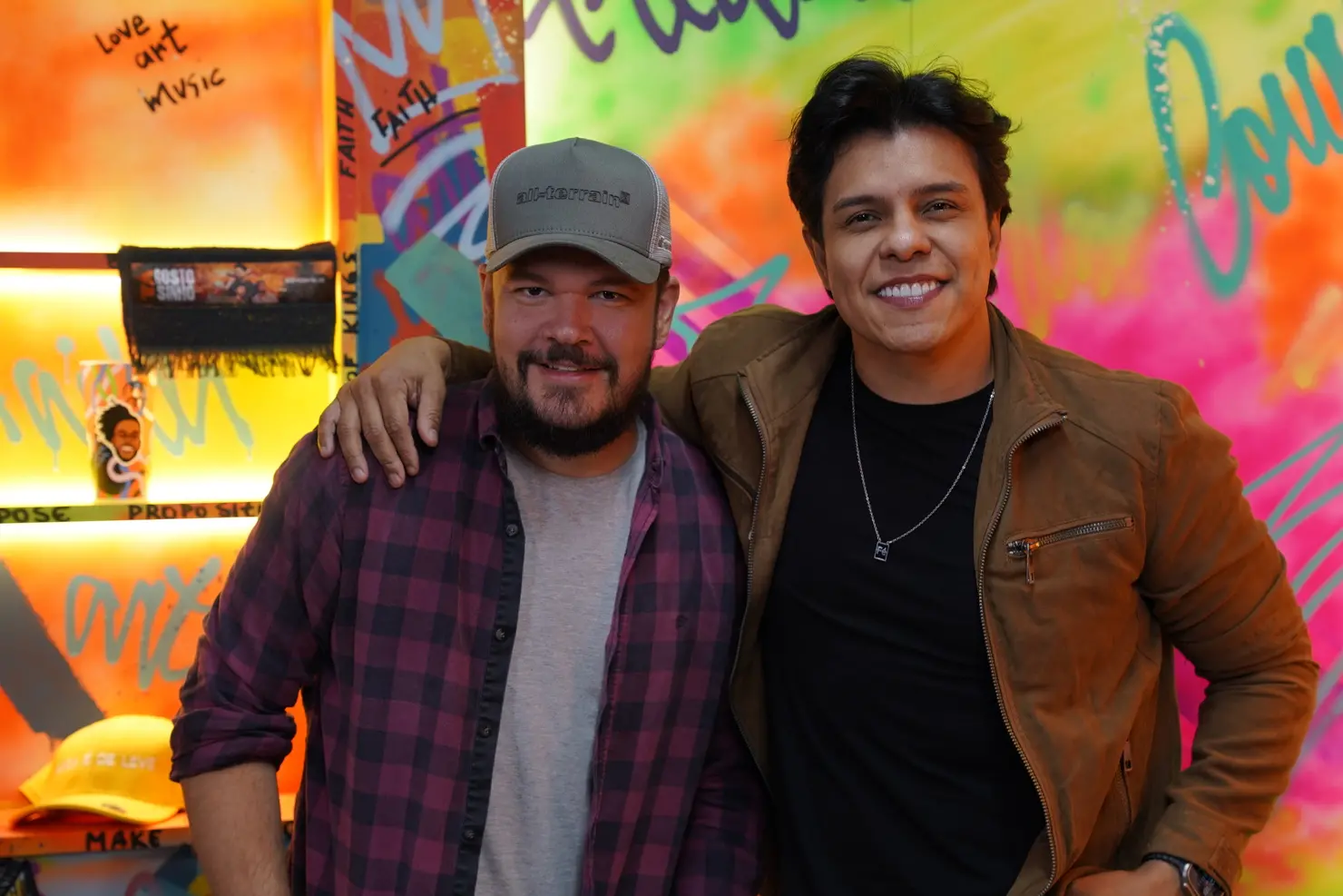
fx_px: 2611
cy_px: 448
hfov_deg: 28.8
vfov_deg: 19.5
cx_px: 672
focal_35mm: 70
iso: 320
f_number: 4
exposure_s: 1/60
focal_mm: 70
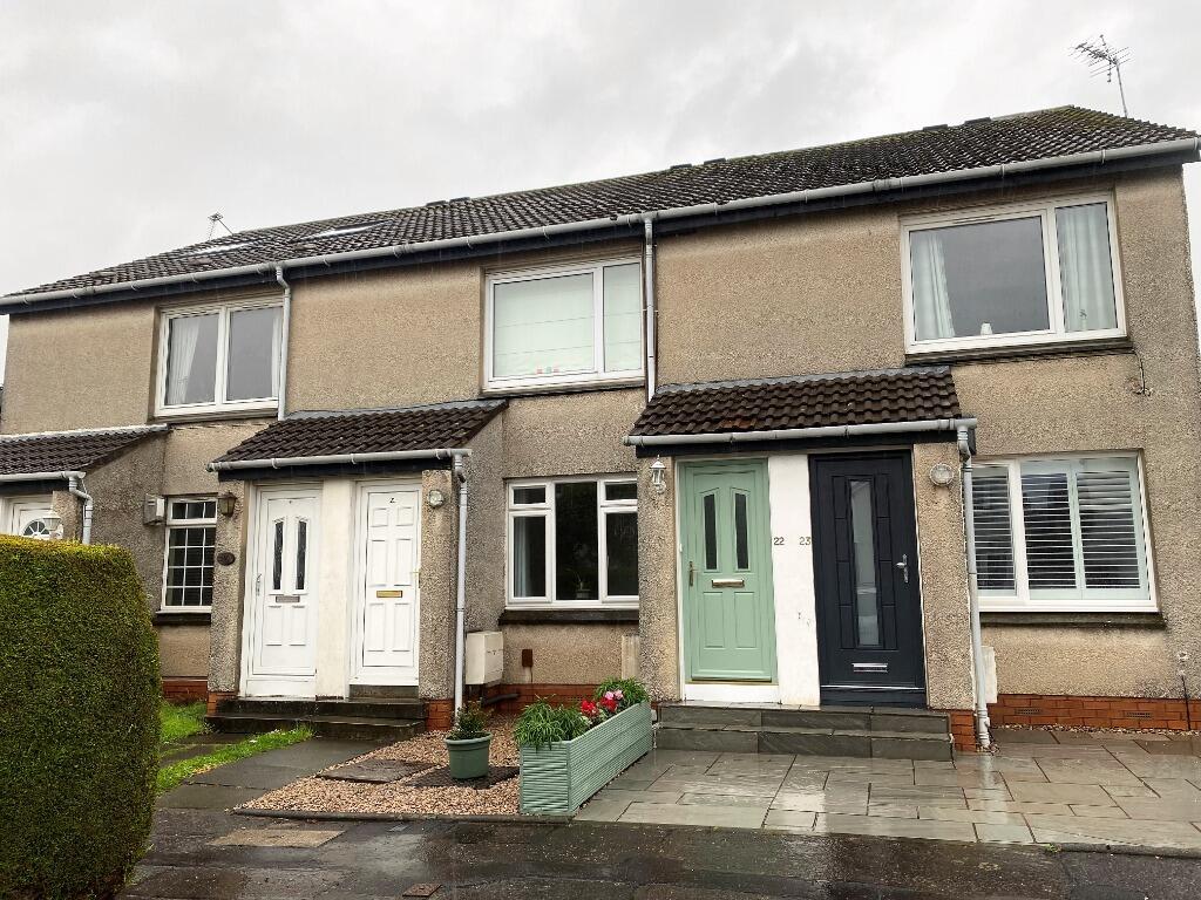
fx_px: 902
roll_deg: +0.3
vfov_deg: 53.1
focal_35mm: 26
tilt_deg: +8.2
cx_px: 600
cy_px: 450
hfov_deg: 67.3
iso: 32
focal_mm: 4.25
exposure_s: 1/122
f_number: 1.8
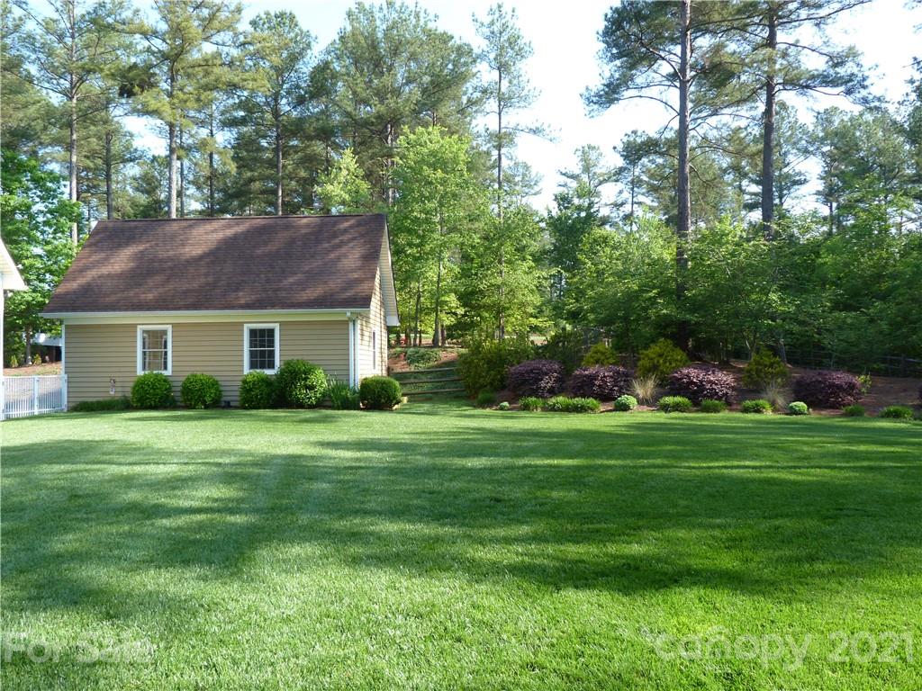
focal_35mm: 29
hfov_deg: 61.7
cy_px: 346
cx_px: 461
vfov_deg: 48.2
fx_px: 772
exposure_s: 1/125
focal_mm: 5.2
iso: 80
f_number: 3.6
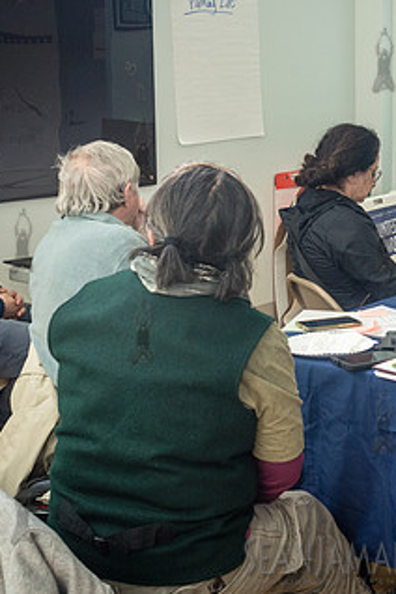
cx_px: 383
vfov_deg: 31.3
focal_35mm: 64
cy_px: 240
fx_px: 1056
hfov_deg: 20.6
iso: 1250
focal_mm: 35
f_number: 5.6
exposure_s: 1/200
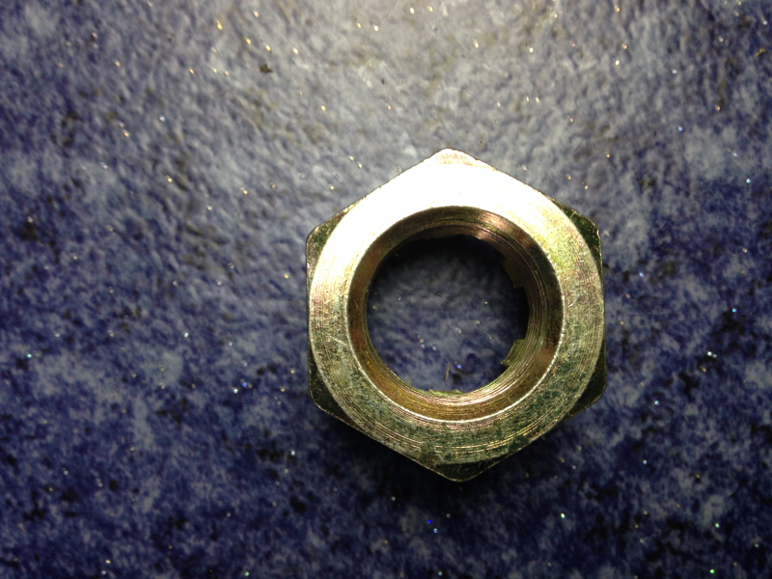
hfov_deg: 55.4
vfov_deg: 42.9
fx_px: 736
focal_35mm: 33
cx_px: 386
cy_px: 290
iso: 50
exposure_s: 1/20
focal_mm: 4.12
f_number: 2.4
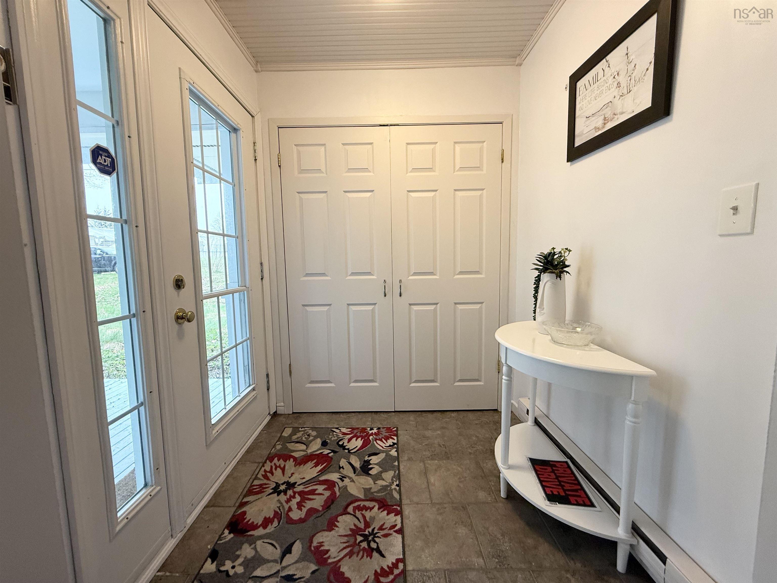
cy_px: 292
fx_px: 314
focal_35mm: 14
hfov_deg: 102.1
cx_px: 388
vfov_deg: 85.7
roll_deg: +0.5
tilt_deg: -5.3
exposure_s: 1/120
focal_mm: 2.22
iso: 200
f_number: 2.2
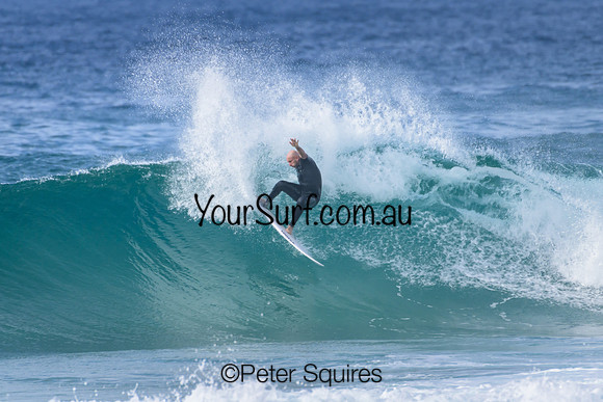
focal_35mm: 1000
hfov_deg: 2.1
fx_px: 16753
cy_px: 201
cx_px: 302
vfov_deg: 1.4
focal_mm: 1000
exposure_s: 1/2000
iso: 1100
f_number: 11
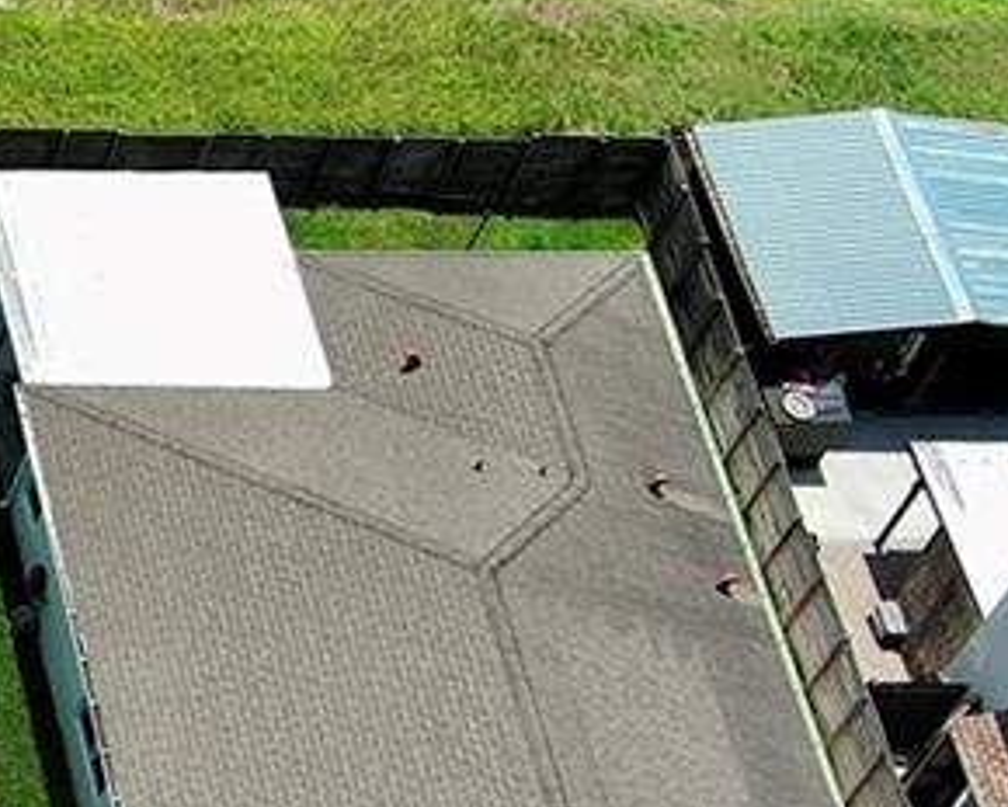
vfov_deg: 10.3
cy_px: 619
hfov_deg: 10.9
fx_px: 4475
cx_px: -1397
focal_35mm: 150
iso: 101
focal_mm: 10.57
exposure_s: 1/1701
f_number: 2.8
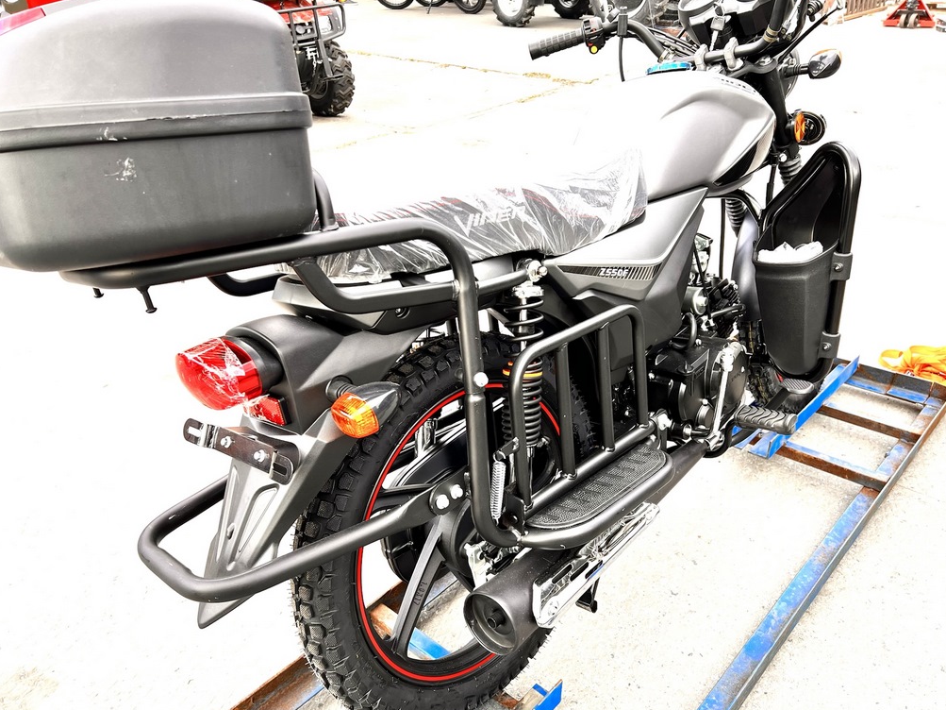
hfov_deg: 63.4
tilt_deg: -29.2
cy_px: 377
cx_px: 489
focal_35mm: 28
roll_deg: +2.0
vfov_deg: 49.7
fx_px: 765
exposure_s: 1/141
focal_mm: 5.7
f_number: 1.5
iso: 32
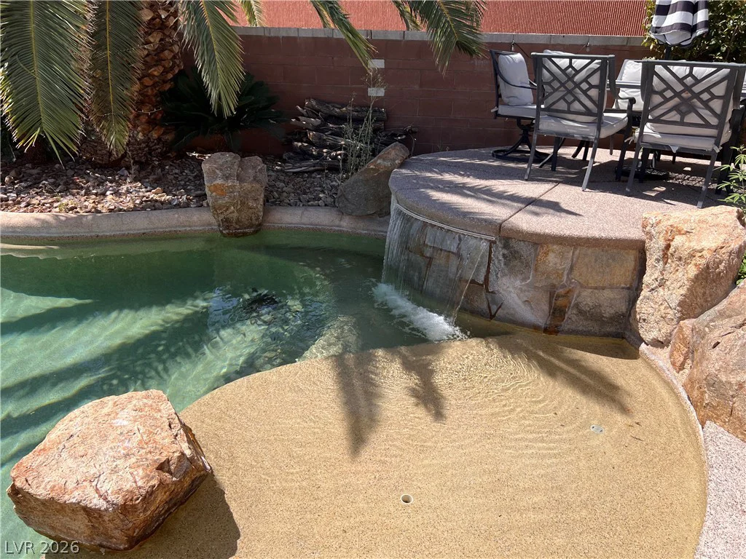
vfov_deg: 53.1
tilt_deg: -22.3
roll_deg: -1.6
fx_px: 560
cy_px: 280
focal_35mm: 26
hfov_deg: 67.3
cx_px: 373
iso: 50
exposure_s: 1/3165
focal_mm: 5.7
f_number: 1.5
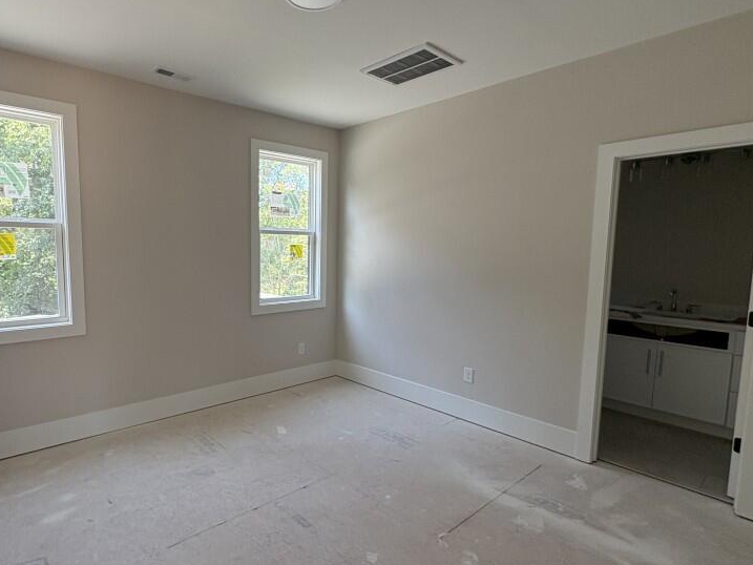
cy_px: 291
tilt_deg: -5.8
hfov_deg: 81.0
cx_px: 310
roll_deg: +0.2
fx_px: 435
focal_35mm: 20
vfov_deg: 66.0
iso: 80
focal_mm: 2.22
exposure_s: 1/99
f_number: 2.2
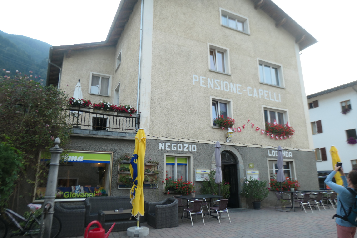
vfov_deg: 53.1
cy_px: 119
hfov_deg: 73.7
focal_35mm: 24
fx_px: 238
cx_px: 178
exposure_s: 1/320
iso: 200
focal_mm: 8.8
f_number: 3.3
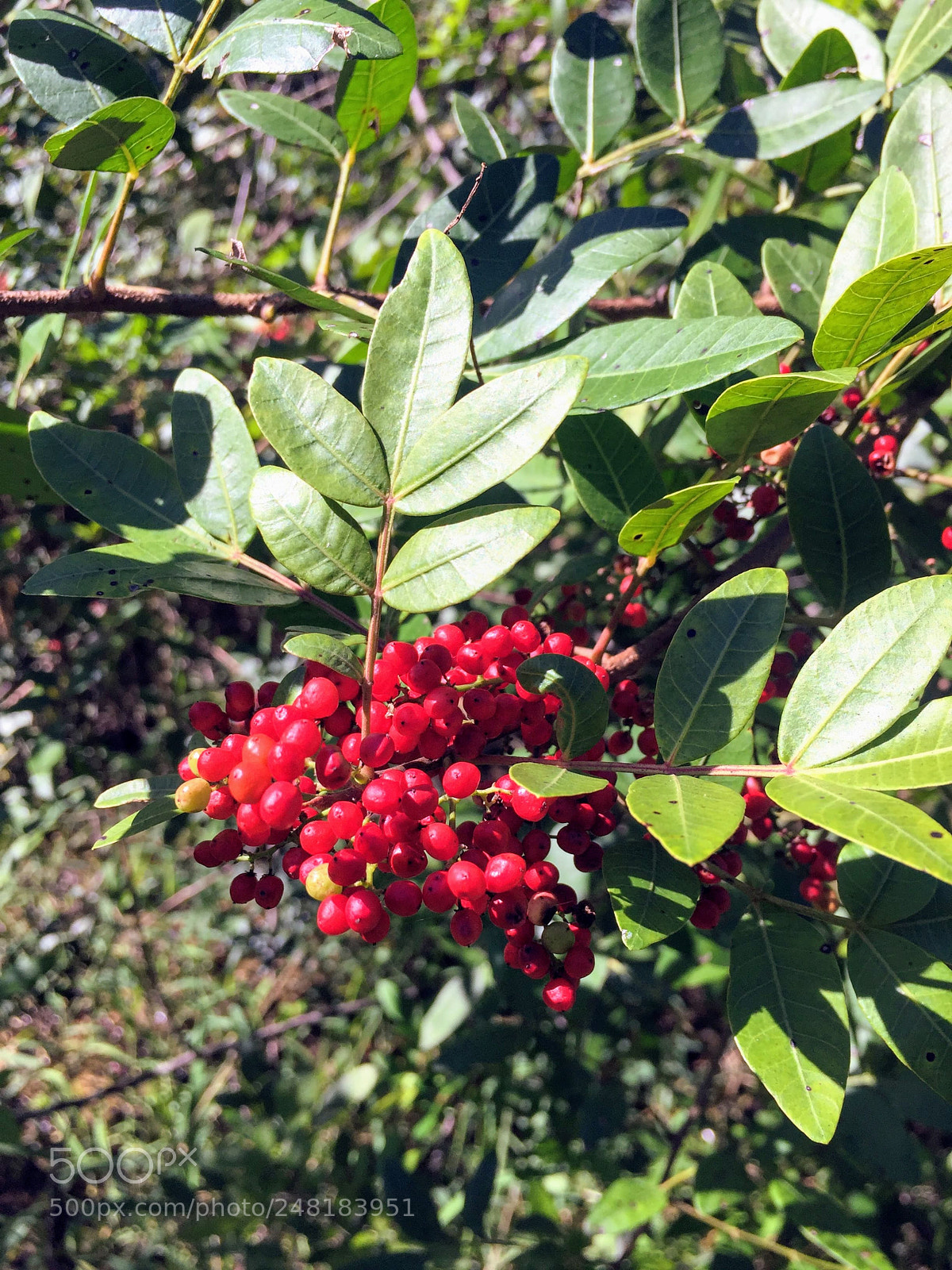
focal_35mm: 29
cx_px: 476
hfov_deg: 48.2
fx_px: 1063
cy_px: 635
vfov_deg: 61.7
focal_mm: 4.15
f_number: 2.2
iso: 32
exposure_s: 1/1163
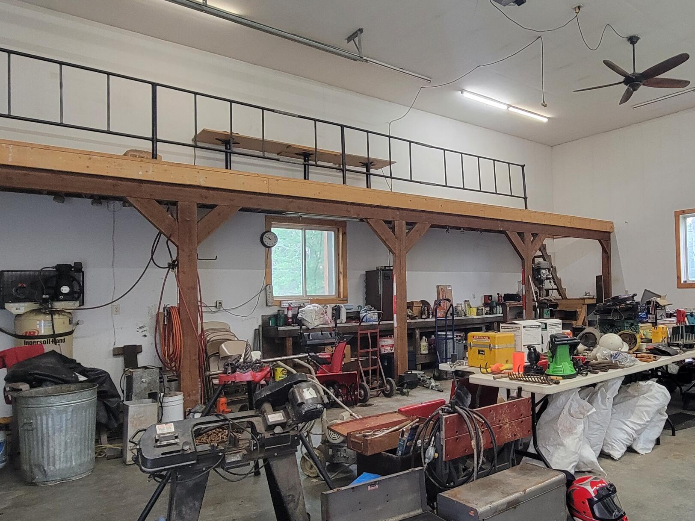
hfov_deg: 69.8
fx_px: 482
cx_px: 457
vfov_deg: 56.8
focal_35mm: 24
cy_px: 275
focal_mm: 2.2
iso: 320
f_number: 2.2
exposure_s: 1/40
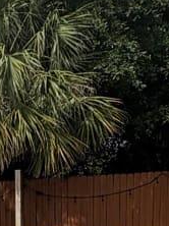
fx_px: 659
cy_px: 333
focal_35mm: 101
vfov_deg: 17.6
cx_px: -175
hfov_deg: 12.7
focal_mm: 2.22
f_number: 2.2
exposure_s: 1/1050
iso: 20
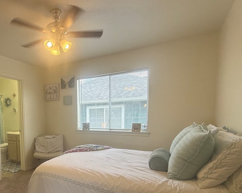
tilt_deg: -4.9
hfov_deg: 66.5
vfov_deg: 57.3
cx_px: 65
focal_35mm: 24
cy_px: 130
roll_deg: +1.1
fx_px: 172
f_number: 2.2
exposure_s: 1/120
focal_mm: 2.22
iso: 64
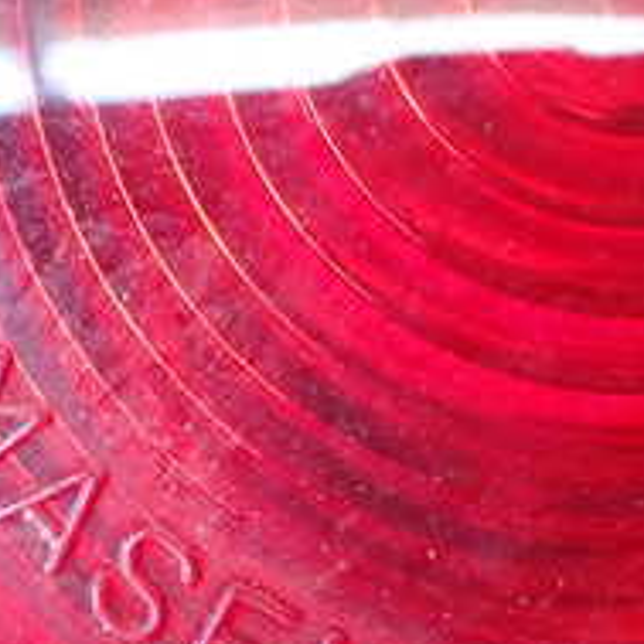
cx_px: 358
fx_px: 1768
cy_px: 453
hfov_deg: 20.6
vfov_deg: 20.5
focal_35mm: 84
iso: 800
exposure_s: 1/60
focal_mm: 5.4
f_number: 2.3
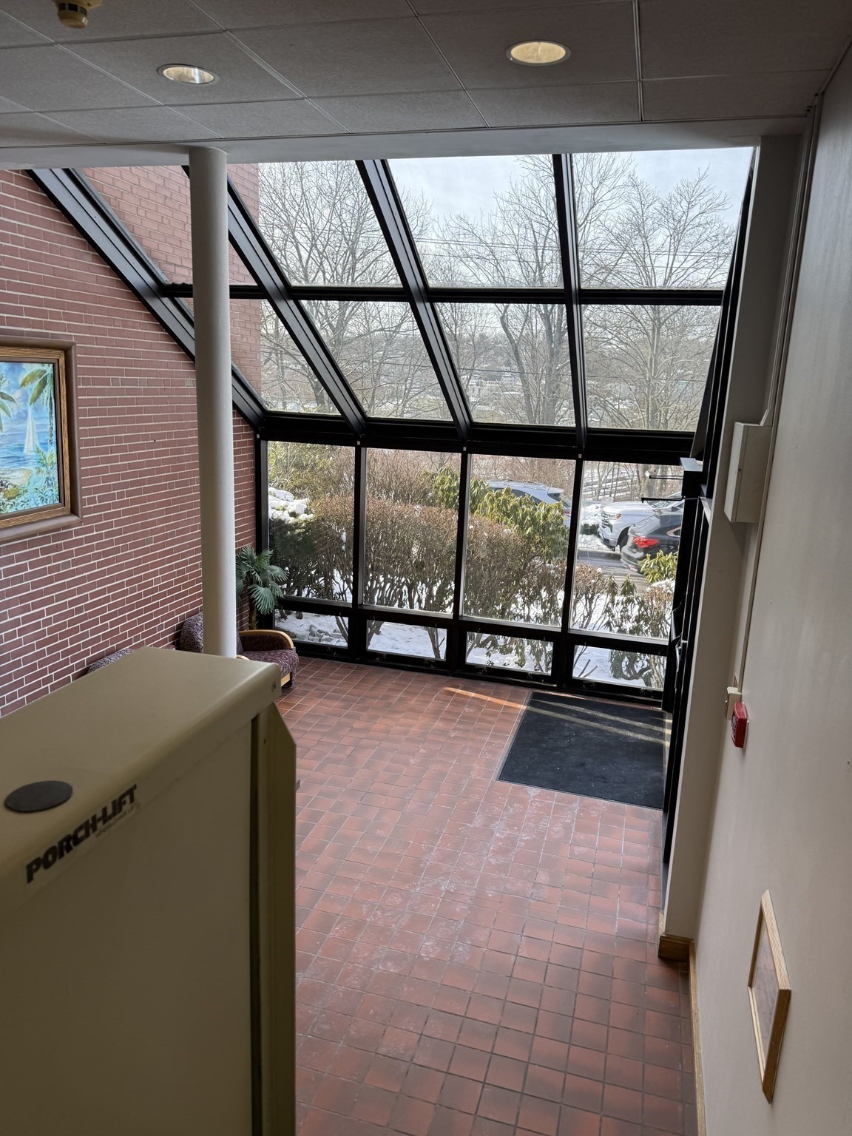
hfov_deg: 56.8
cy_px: 568
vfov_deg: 71.6
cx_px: 426
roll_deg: -2.3
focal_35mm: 24
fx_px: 788
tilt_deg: -12.8
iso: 64
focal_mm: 6.76
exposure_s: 1/120
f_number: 1.78
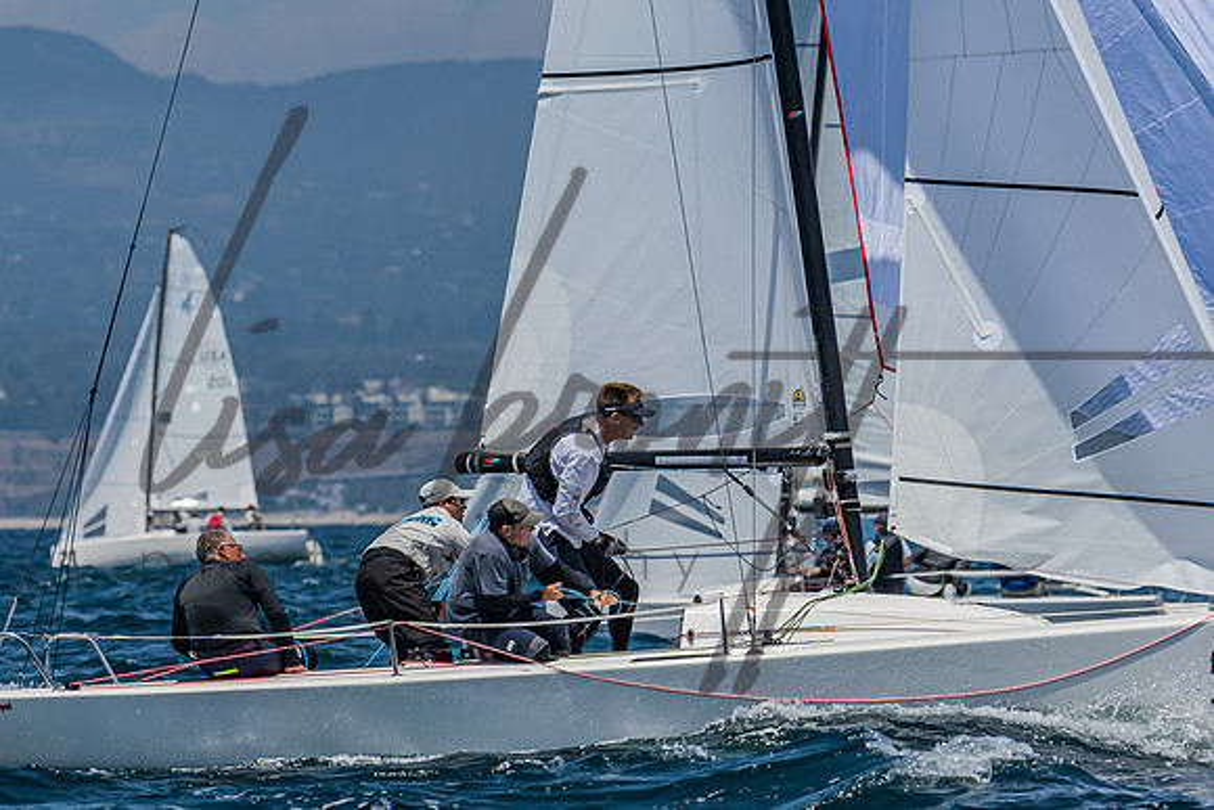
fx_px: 14452
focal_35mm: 428
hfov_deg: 4.8
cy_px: 311
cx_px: 354
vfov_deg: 3.2
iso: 400
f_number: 6.3
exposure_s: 1/2500
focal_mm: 230
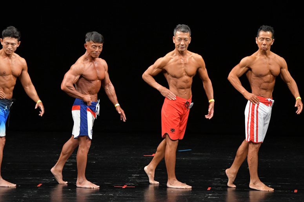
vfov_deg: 5.1
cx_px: 152
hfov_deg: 7.6
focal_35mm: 270
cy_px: 101
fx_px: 2279
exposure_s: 1/400
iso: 3200
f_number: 5.6
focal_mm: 180
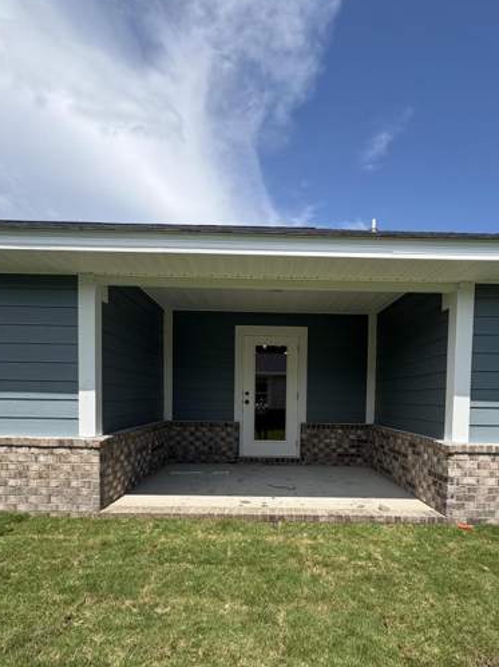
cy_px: 411
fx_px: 346
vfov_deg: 86.3
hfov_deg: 71.5
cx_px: 265
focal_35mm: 18
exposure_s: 1/1126
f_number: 2.2
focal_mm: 2.22
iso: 50
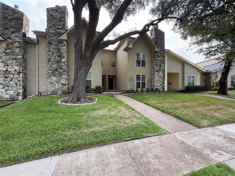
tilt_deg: -0.3
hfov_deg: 102.1
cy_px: 88
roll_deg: -0.3
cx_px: 118
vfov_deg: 85.7
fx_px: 95
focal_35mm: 14
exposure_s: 1/228
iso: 50
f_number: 2.2
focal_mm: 2.22
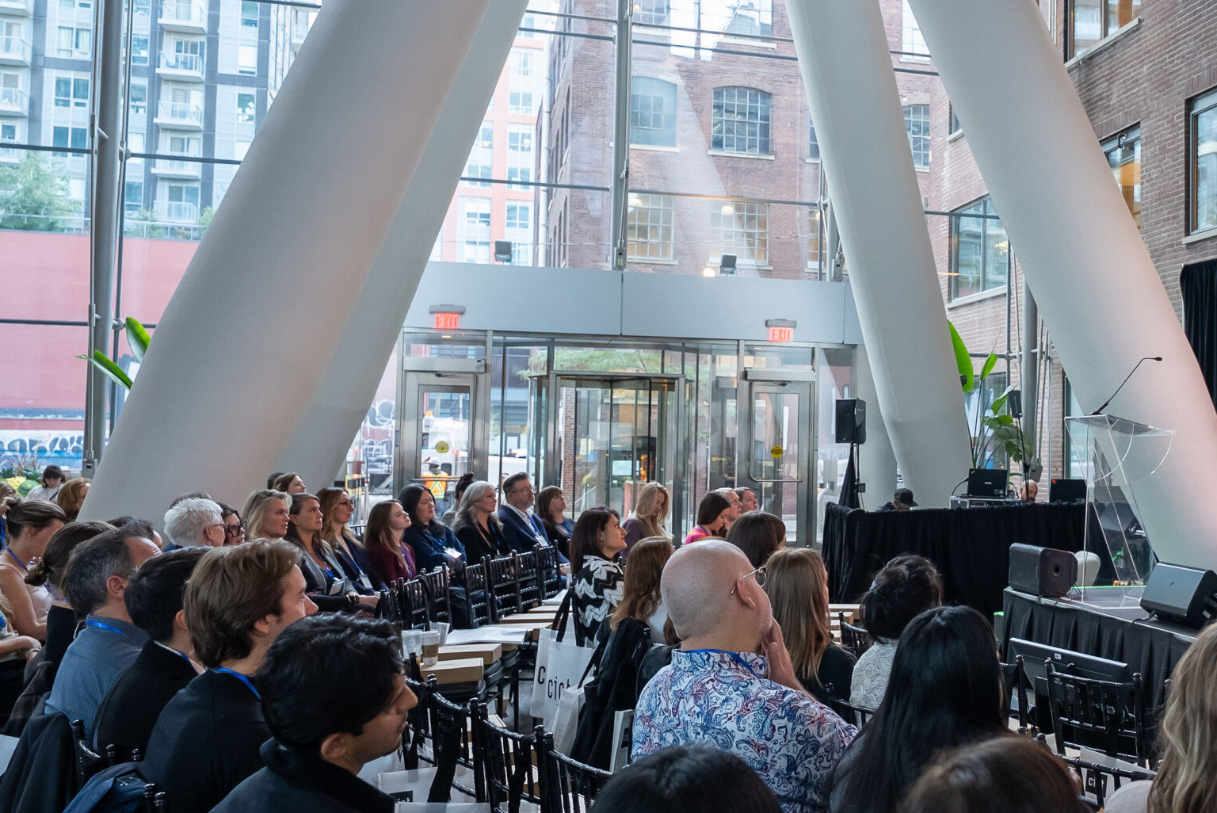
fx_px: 1353
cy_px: 368
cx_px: 902
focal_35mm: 40
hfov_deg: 46.8
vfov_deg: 33.4
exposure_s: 1/125
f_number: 4
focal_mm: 24
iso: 1600
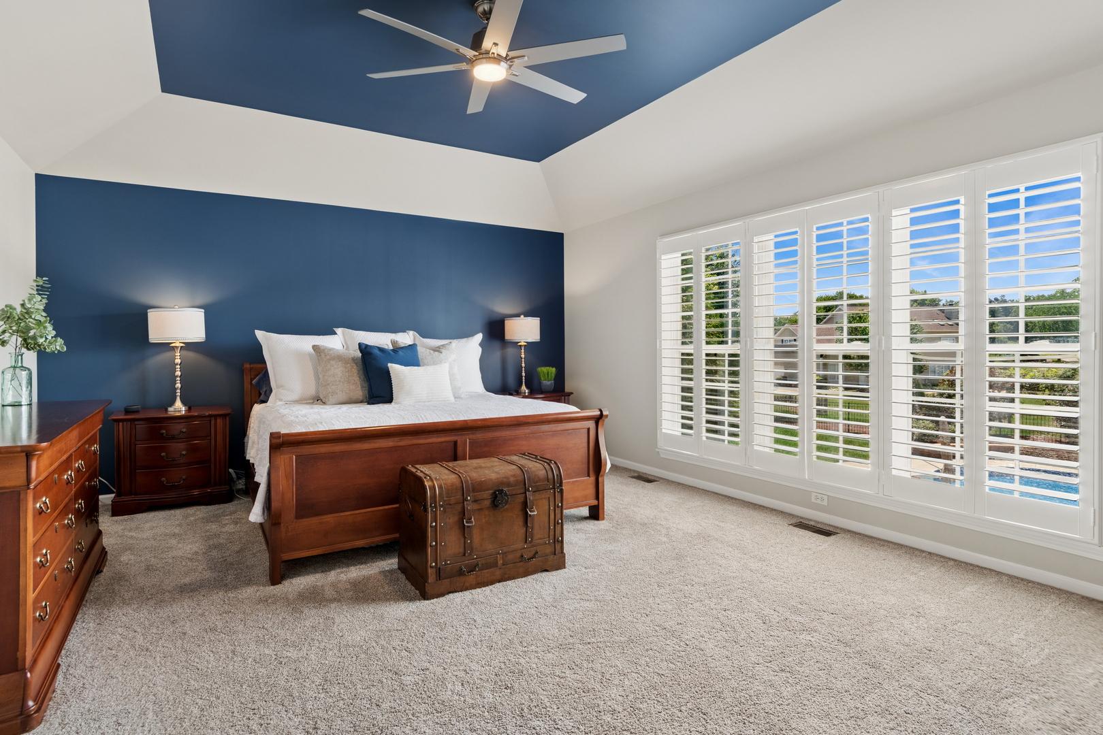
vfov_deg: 67.4
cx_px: 552
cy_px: 368
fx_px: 551
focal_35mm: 18
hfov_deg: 90.0
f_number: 8
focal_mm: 12
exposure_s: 1/13
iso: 250
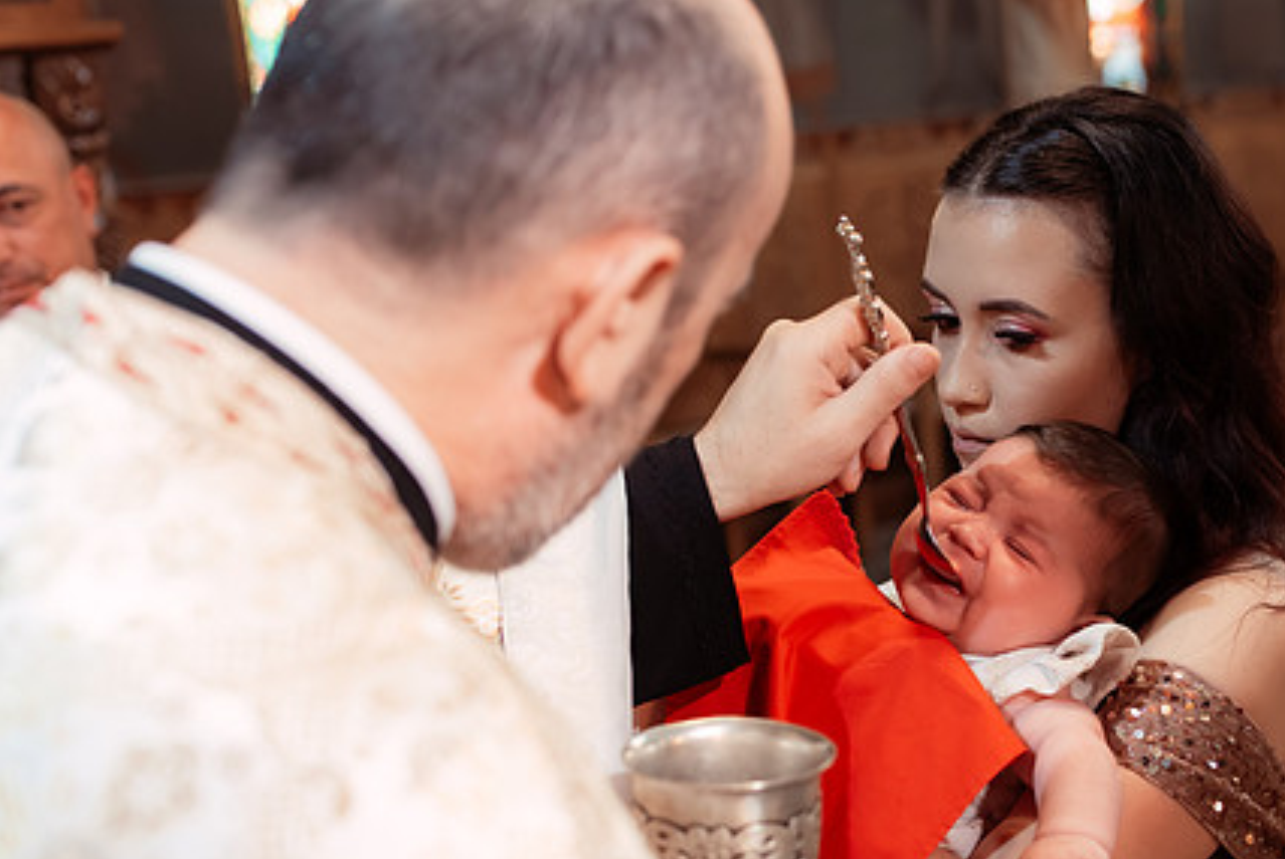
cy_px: 593
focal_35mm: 55
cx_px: 959
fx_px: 1965
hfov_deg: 35.4
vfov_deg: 24.5
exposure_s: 1/250
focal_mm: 35
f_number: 2.8
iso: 1600
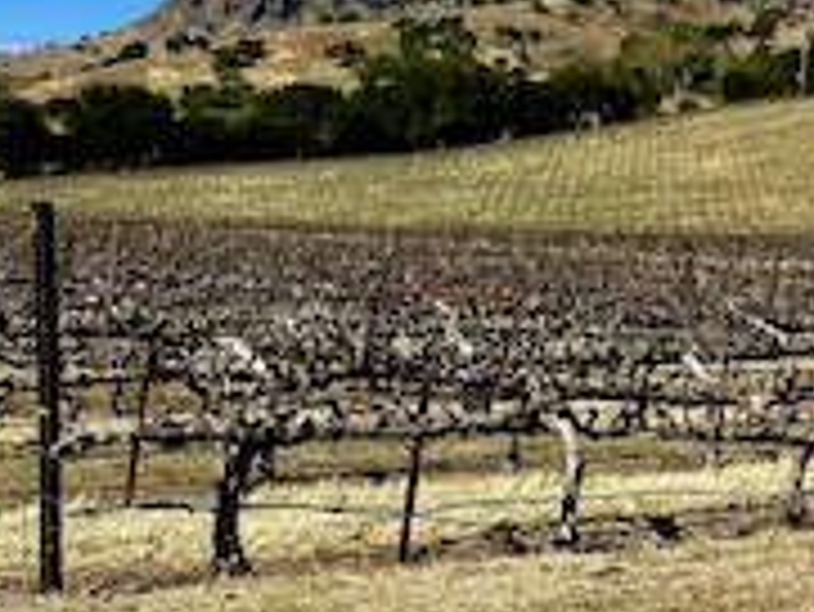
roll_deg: -3.0
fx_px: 2024
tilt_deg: +4.1
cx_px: 1070
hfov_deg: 20.7
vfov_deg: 17.1
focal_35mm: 86
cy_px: 144
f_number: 1.6
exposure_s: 1/5618
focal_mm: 5.1
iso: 32
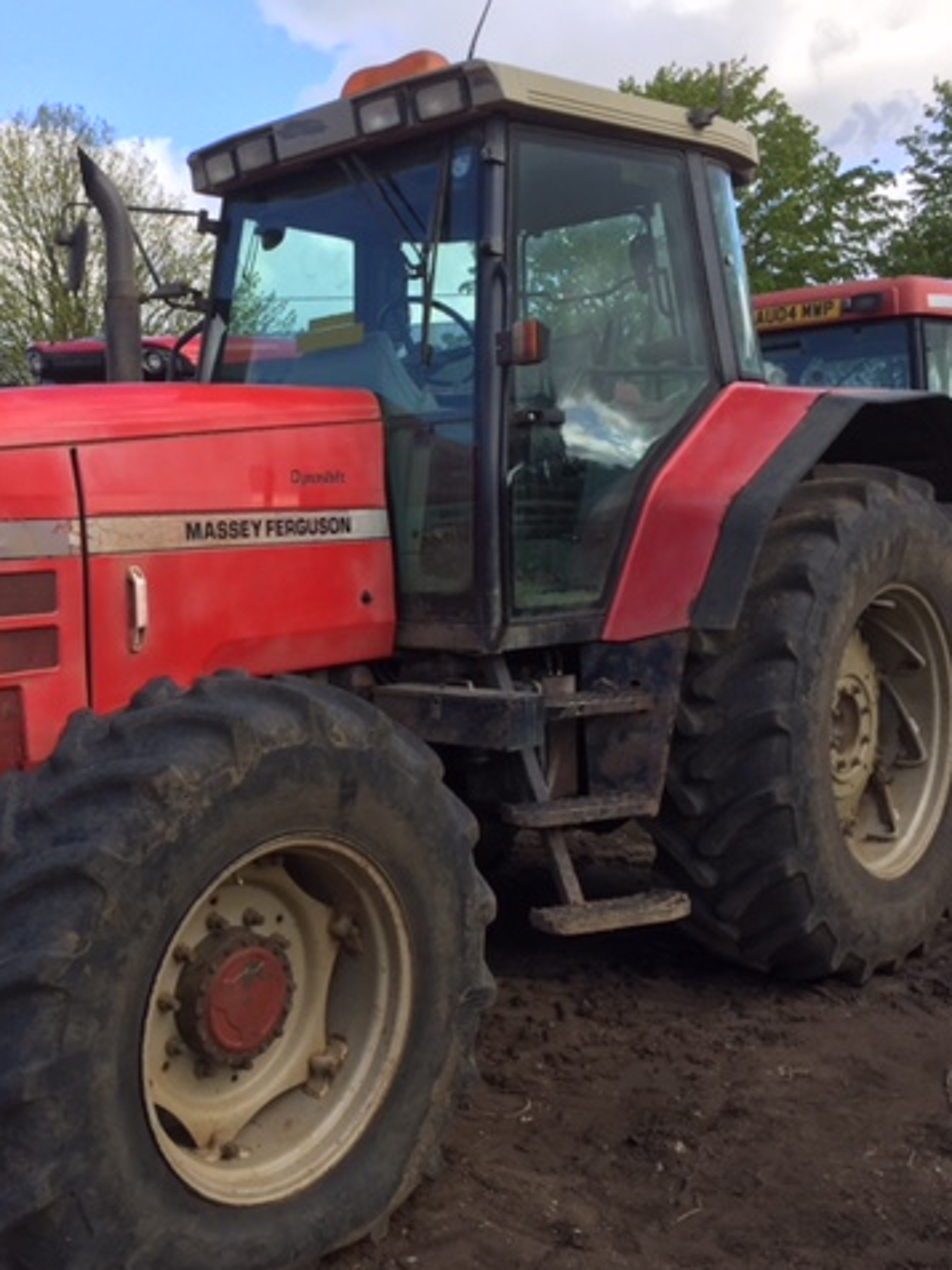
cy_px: 635
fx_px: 1430
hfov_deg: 36.0
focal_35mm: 39
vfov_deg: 47.9
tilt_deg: -4.4
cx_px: 243
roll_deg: +1.8
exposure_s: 1/791
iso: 32
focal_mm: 4.15
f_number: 2.2
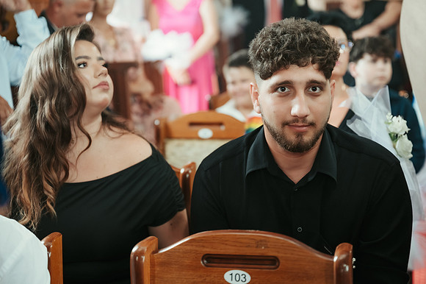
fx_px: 875
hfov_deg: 27.3
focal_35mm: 74
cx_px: 225
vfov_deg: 18.4
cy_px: 142
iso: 1250
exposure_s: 1/160
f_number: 2.8
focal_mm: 70
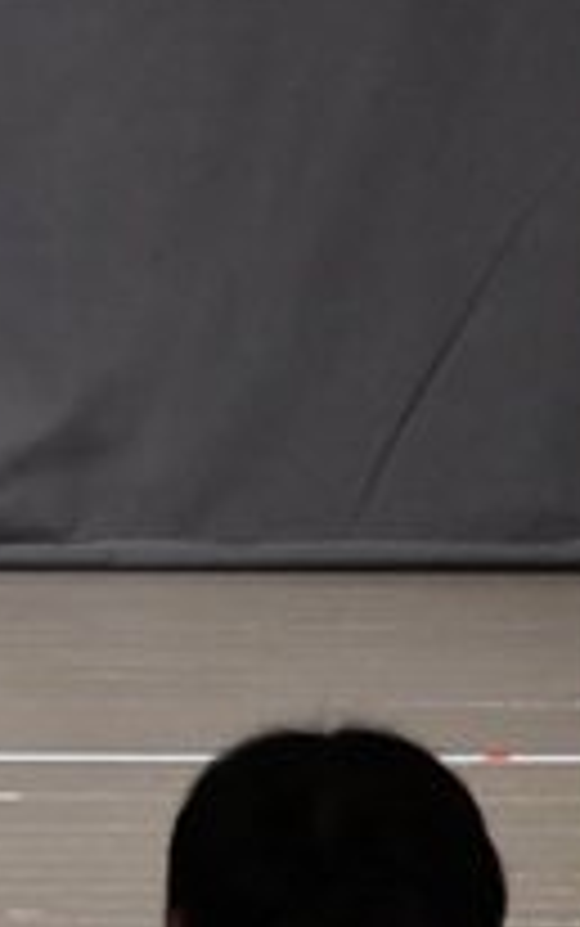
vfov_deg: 2.4
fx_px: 21745
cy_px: -162
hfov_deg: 1.5
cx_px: -1135
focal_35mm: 861
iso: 8000
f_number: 5.6
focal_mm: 150
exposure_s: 1/400
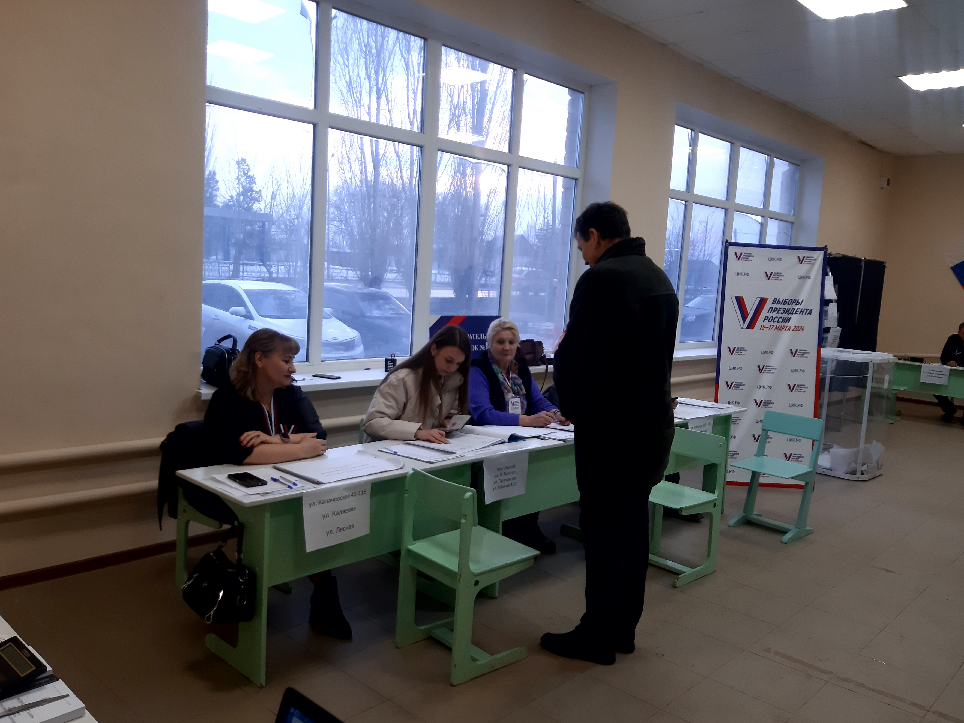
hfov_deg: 63.4
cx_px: 477
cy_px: 369
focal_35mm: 28
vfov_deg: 49.7
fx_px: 780
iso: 80
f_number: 1.7
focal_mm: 3.93
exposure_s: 1/50
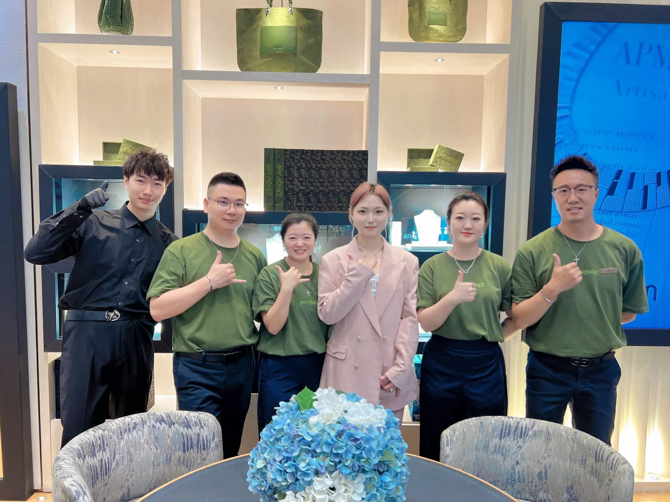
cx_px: 335
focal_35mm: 26
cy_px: 251
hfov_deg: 67.3
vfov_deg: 53.1
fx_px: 503
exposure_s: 1/50
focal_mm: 5.7
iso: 100
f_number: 1.5
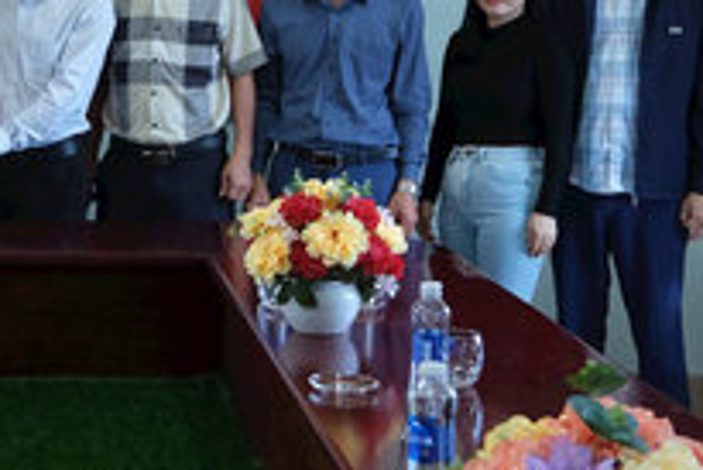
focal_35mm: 79
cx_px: -38
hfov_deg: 24.2
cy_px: 41
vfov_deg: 17.0
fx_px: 1544
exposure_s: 1/100
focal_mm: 20.2
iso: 1000
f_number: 4
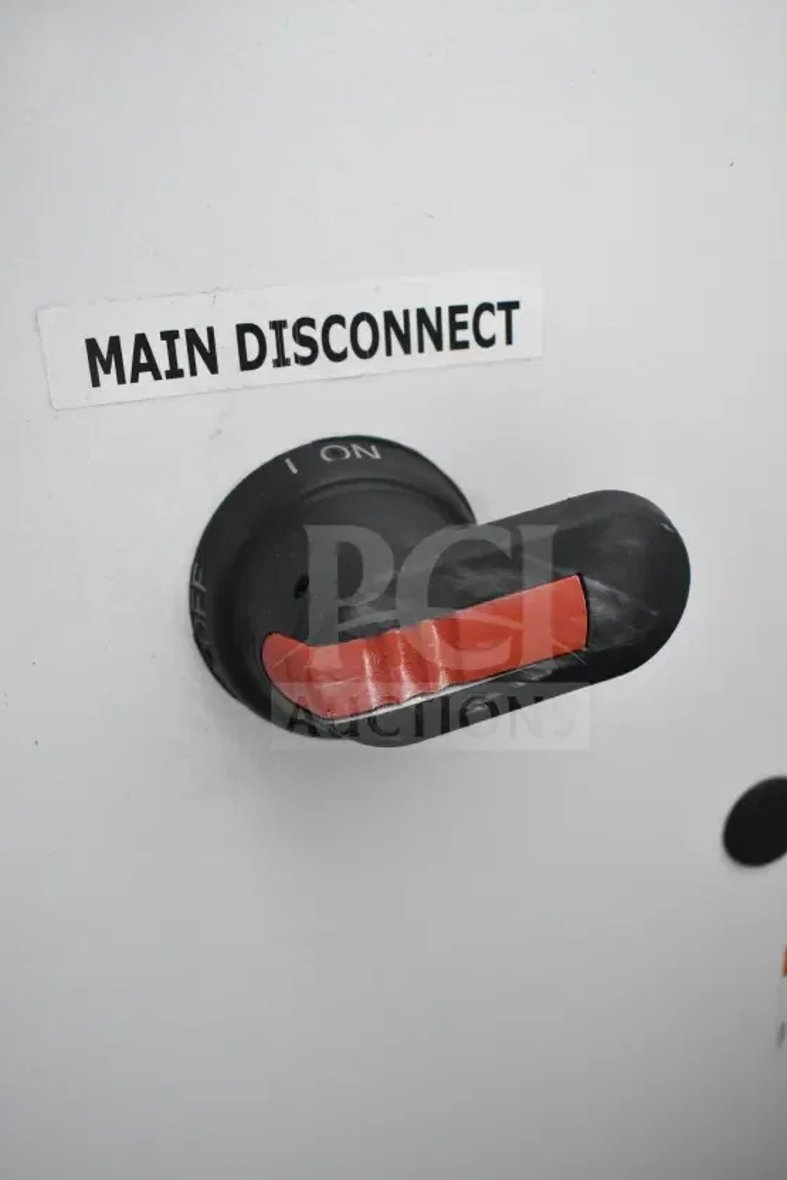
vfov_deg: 57.1
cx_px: 430
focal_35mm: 33
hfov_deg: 39.9
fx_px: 1082
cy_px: 638
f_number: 3.8
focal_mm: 20
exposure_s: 1/60
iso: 6400
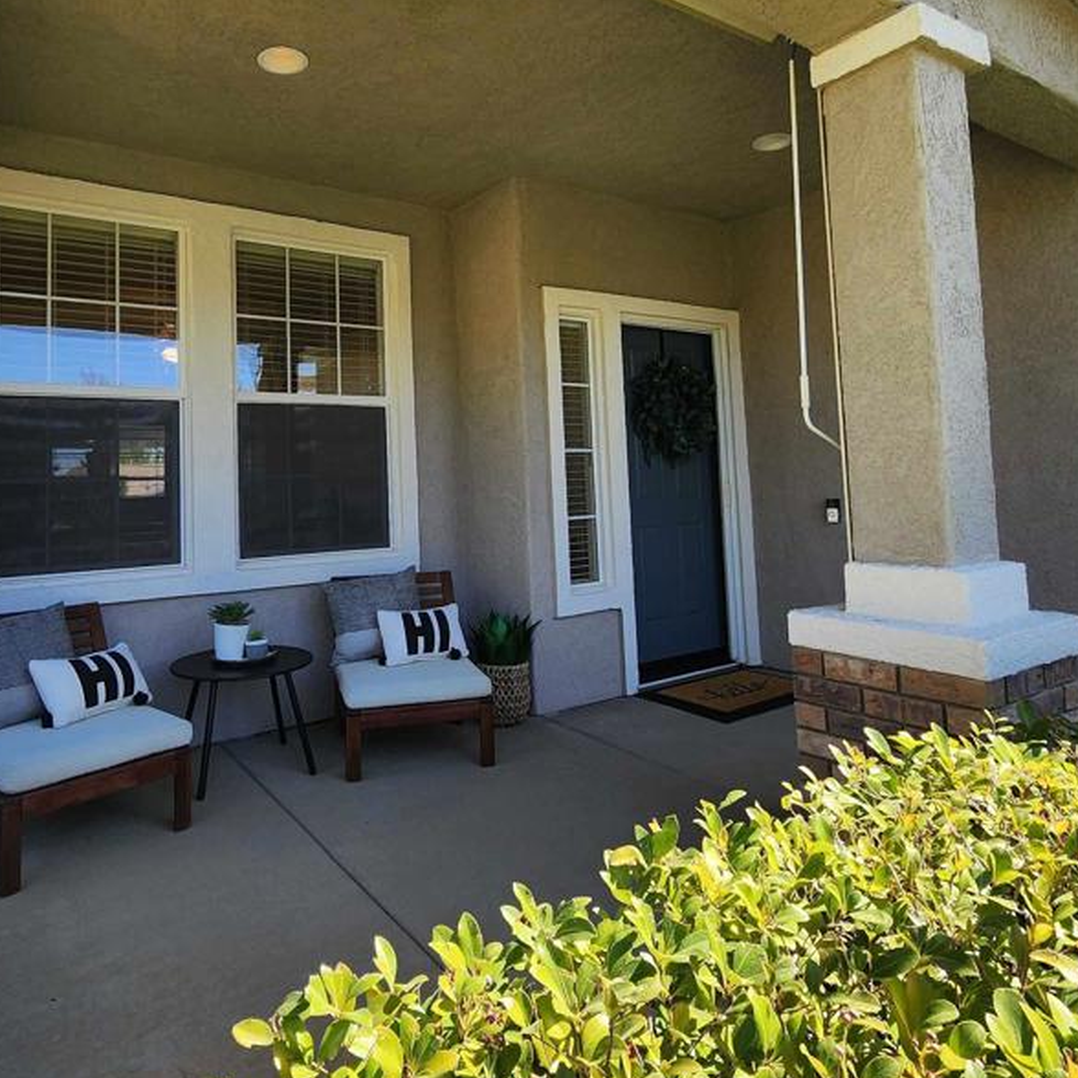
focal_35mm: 20
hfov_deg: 74.3
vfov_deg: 73.9
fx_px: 705
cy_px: 425
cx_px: 456
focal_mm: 2.2
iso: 50
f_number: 2.2
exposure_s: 1/574
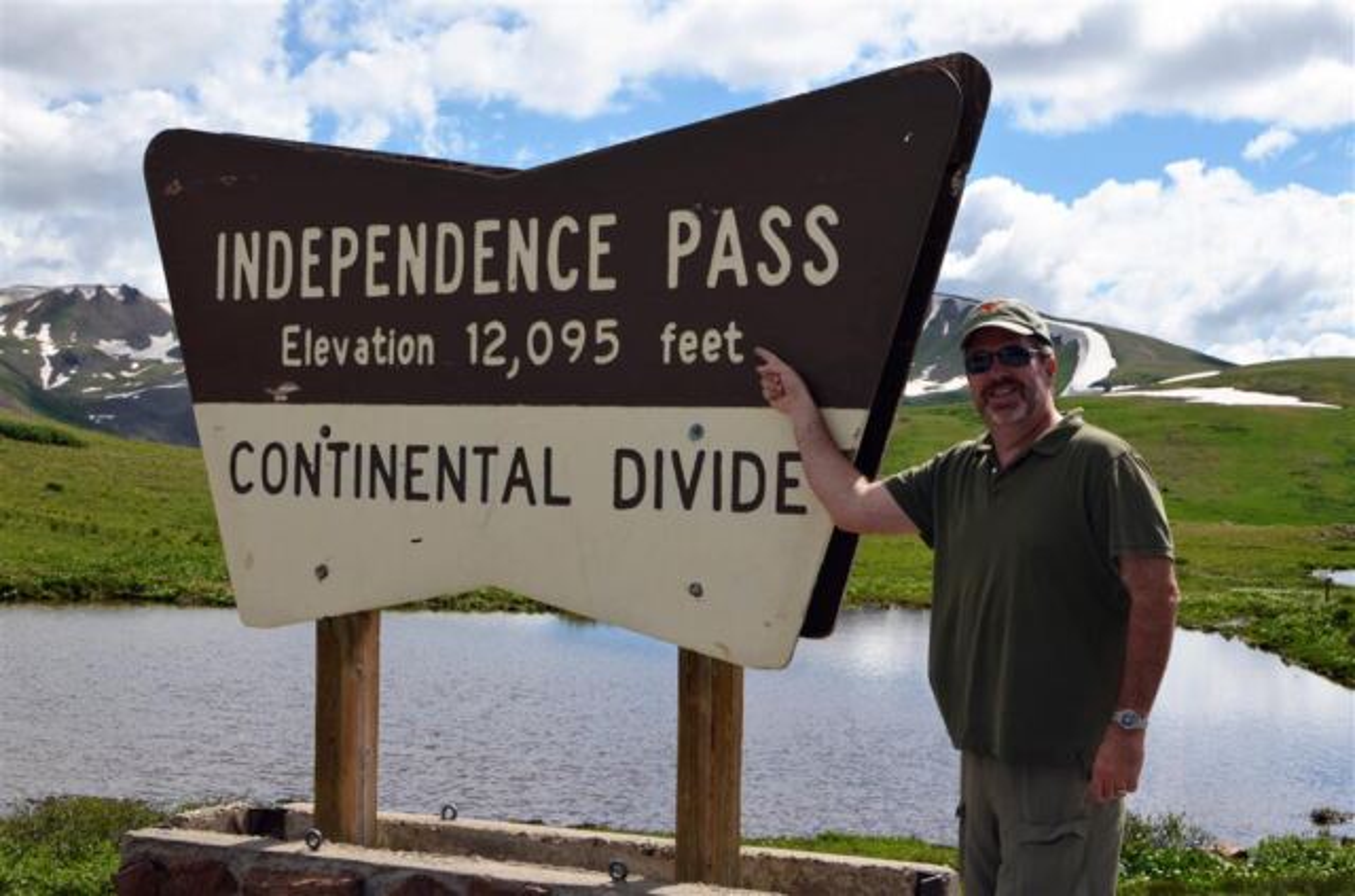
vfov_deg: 25.6
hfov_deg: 37.9
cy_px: 448
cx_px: 678
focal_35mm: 52
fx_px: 1971
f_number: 9
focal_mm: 35
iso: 100
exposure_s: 1/320
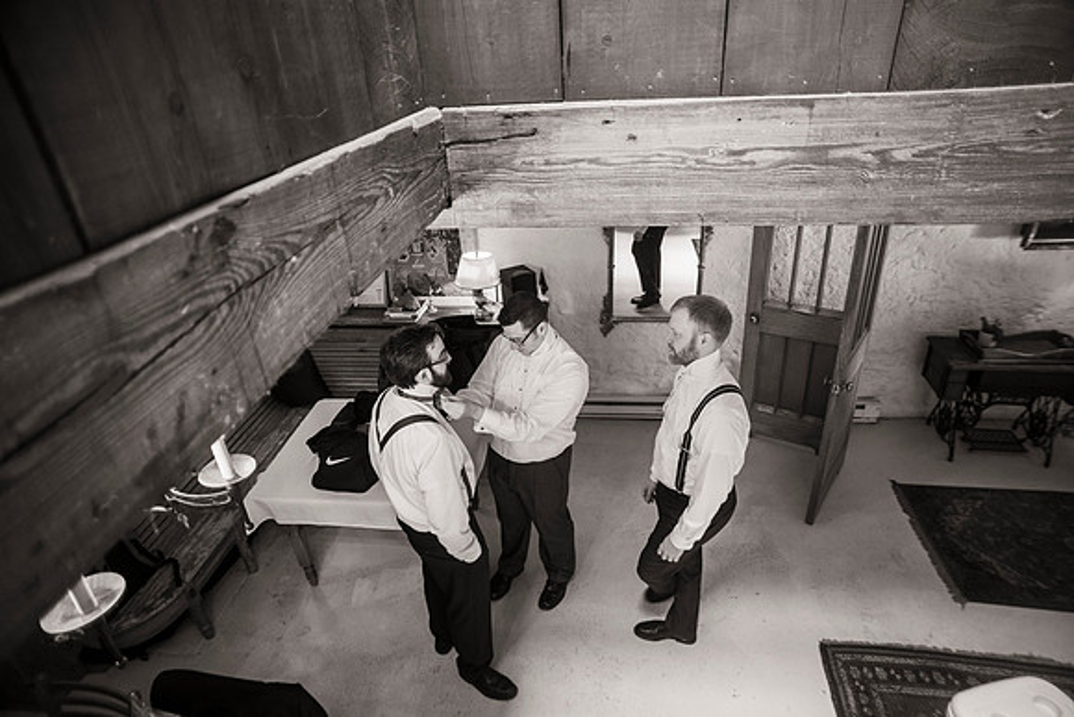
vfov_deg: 62.0
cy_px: 358
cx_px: 537
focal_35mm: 20
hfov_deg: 84.0
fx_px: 597
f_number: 2.8
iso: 1600
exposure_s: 1/40
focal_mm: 20
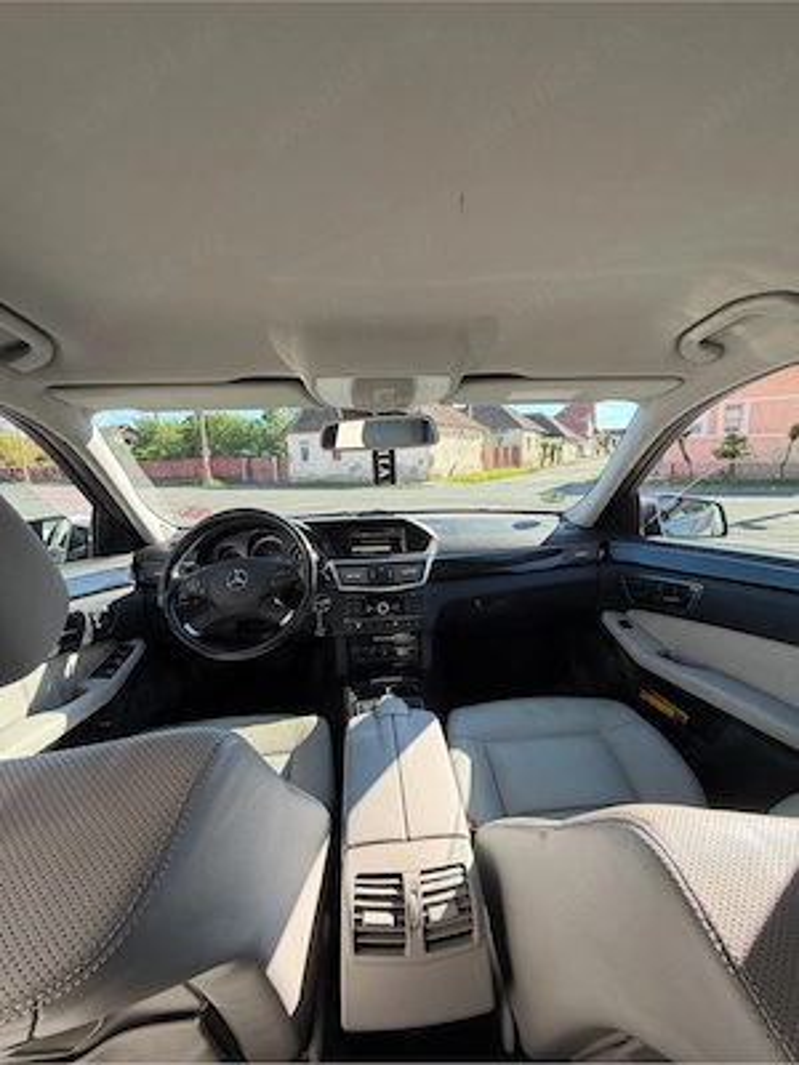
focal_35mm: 14
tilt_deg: -9.9
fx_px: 431
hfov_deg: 85.7
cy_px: 532
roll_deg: +1.0
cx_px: 400
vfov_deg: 102.1
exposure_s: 1/197
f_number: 2.2
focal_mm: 2.22
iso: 40
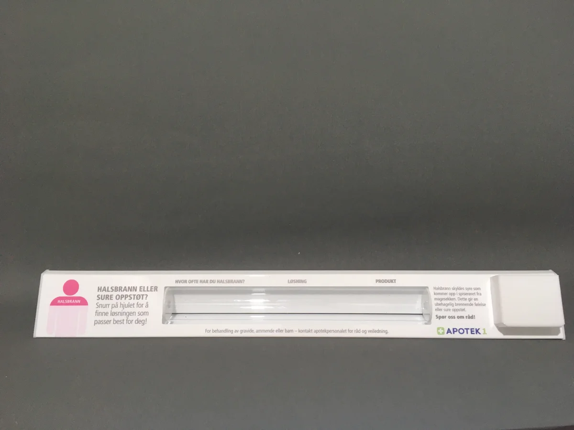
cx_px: 287
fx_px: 481
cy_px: 215
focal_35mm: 29
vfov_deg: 48.2
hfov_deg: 61.7
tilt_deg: -14.7
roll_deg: +0.0
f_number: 2.2
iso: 64
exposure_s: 1/33
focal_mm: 4.15
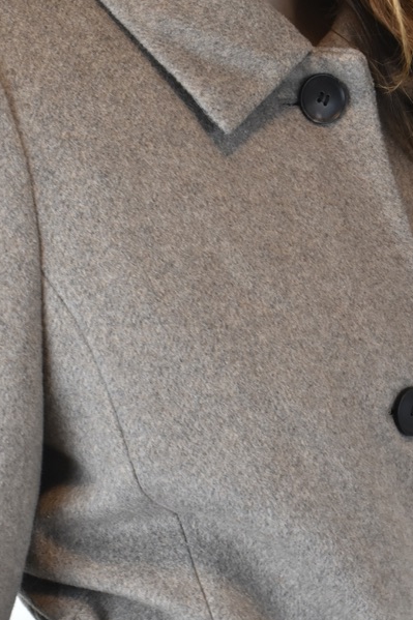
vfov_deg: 15.1
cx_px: 300
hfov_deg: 10.1
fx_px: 2342
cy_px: 411
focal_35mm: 136
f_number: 13
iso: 1000
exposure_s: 1/30
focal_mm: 50
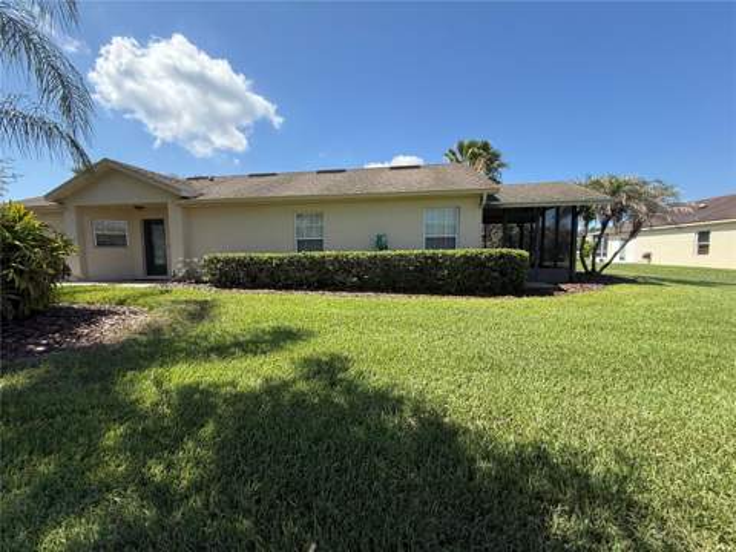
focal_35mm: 14
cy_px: 276
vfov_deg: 85.7
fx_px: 298
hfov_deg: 102.1
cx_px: 368
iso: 64
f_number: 2.2
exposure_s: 1/1105
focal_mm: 2.22
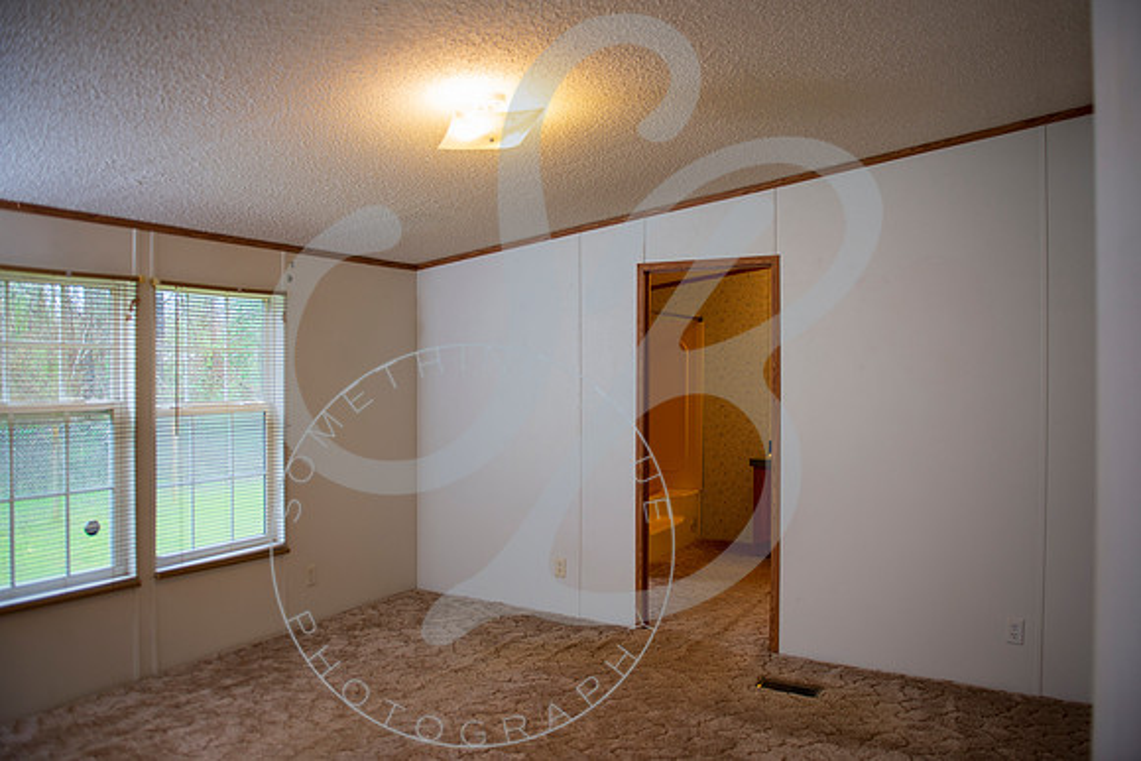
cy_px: 380
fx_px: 791
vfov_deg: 51.4
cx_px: 570
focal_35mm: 25
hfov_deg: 71.6
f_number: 2.8
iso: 200
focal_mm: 24
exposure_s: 1/100
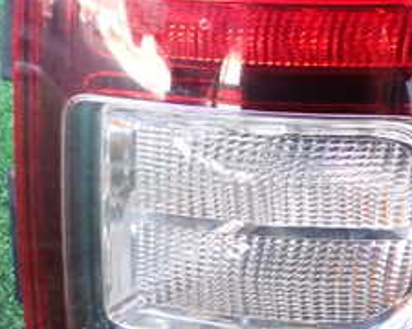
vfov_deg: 19.4
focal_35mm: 78
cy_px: 44
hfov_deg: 24.3
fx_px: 951
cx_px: 280
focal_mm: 5.4
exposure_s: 1/40
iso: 250
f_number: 2.3
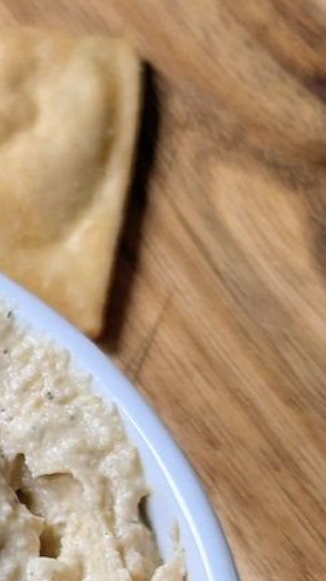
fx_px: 3032
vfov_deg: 10.8
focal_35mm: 197
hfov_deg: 6.0
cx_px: -367
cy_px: 576
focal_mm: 6.81
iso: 60
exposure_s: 1/50.1
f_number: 1.85
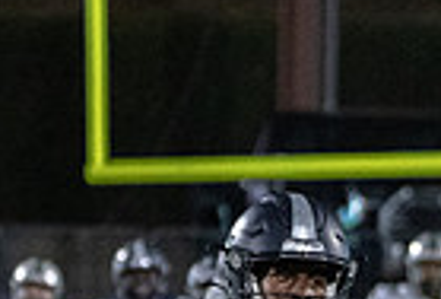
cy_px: 600
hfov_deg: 2.4
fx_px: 10335
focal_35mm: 840
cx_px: 692
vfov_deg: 1.7
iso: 10000
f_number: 5.6
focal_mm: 171
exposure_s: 1/1000
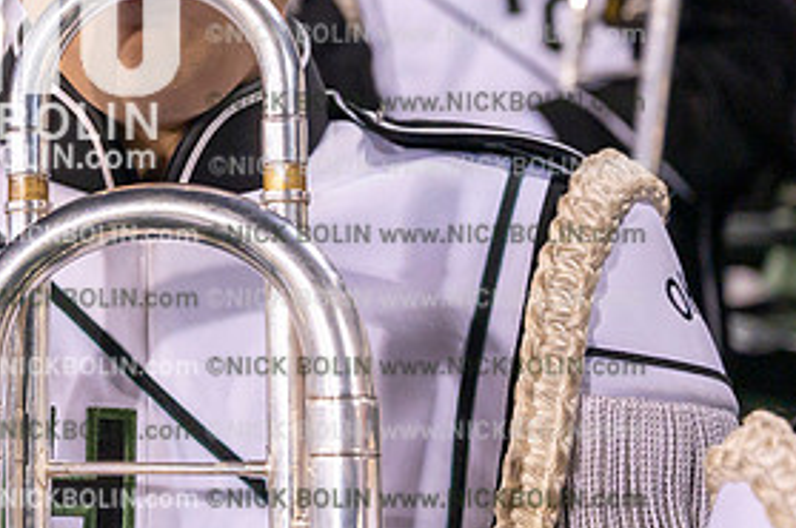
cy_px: 34
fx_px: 2251
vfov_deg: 13.2
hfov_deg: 19.4
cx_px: -23
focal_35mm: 102
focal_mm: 49
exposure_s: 1/640
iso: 5000
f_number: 4.5
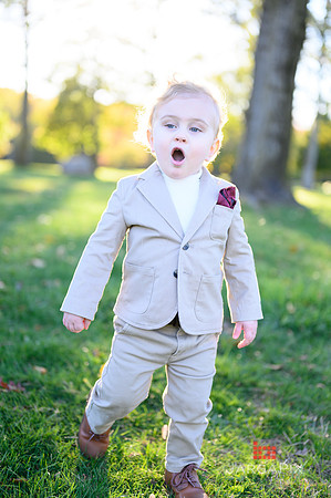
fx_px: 691
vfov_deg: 39.6
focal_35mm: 50
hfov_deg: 26.9
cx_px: 166
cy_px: 249
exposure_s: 1/800
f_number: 2
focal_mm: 50
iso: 320
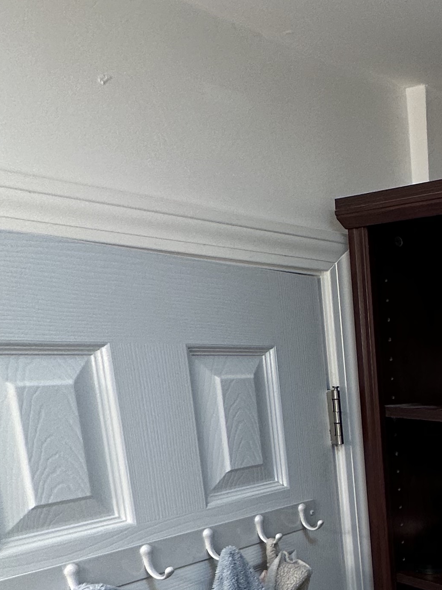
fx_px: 698
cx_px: 643
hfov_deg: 26.6
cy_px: 502
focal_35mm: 41
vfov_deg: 42.9
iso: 100
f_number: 2.2
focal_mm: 2.22
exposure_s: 1/120
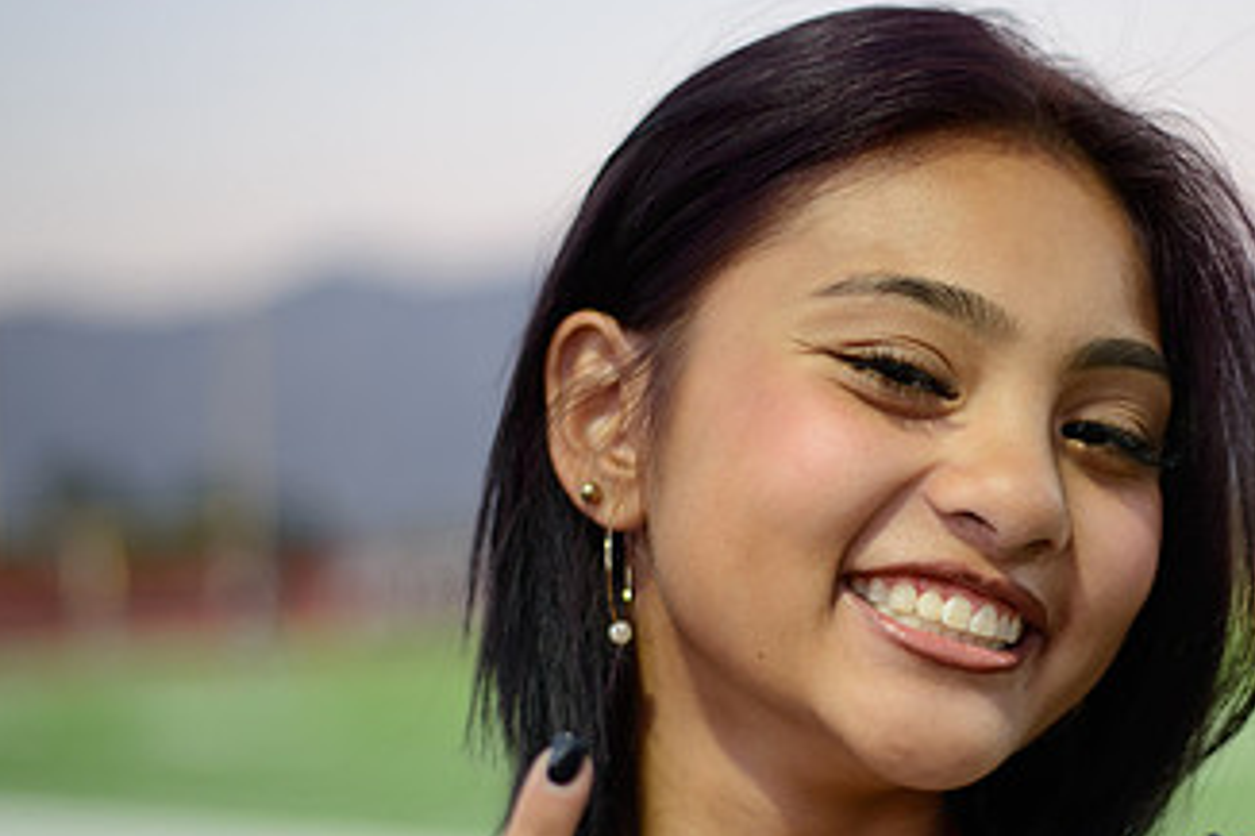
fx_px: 3101
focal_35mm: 89
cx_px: 974
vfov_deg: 15.3
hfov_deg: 22.6
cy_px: 545
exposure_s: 1/200
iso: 400
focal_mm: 50
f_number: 1.8
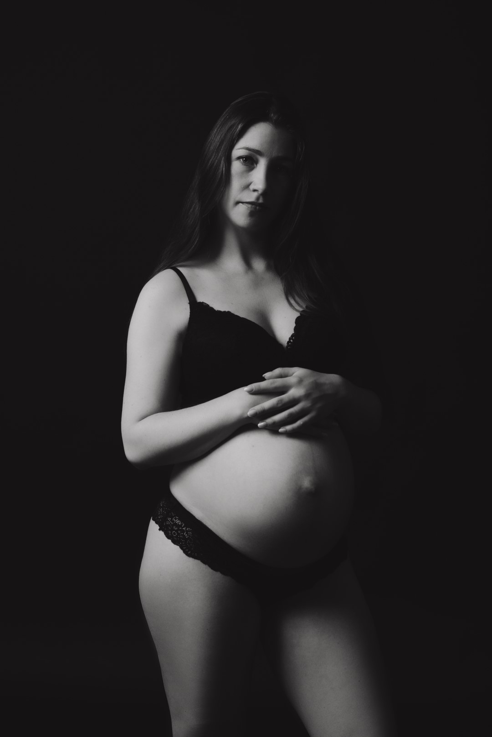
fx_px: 1024
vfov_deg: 39.6
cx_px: 246
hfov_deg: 27.0
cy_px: 368
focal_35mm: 50
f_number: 5.6
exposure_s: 1/125
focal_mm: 50
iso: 100
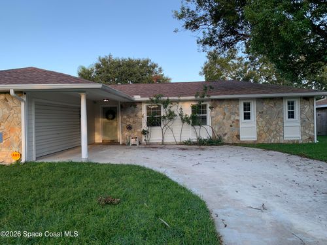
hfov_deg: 67.3
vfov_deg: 53.1
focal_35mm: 26
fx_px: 246
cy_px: 122
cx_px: 164
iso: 25
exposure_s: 1/338
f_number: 1.8
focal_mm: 4.25
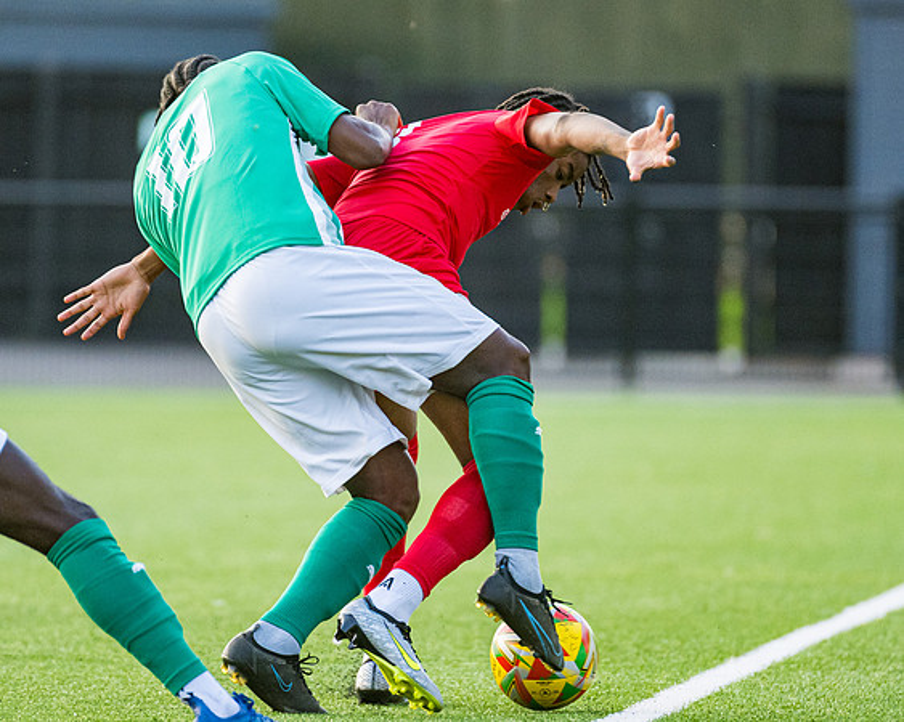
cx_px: 419
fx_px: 14446
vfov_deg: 2.9
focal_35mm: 540
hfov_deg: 3.6
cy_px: 308
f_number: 2.8
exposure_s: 1/1250
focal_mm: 270
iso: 1250
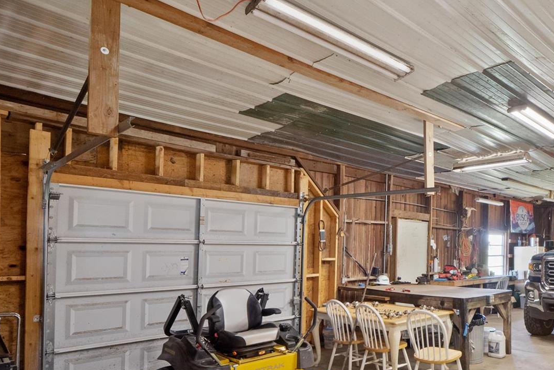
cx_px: 410
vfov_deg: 51.3
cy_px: 269
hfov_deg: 69.3
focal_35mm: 24
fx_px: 369
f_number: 10
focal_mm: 8
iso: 400
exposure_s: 1.3
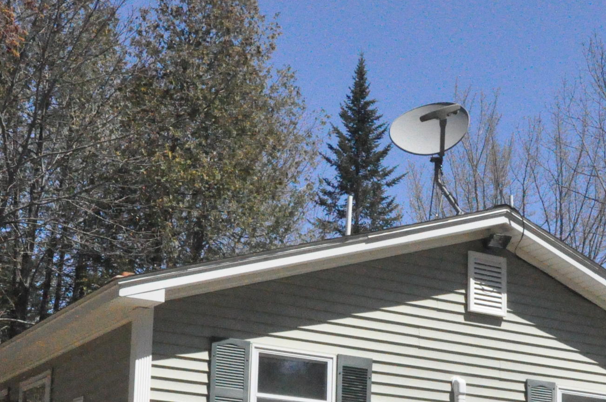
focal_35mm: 76
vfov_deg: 17.5
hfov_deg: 26.6
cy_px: 397
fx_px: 1278
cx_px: 355
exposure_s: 1/1250
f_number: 18
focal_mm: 22
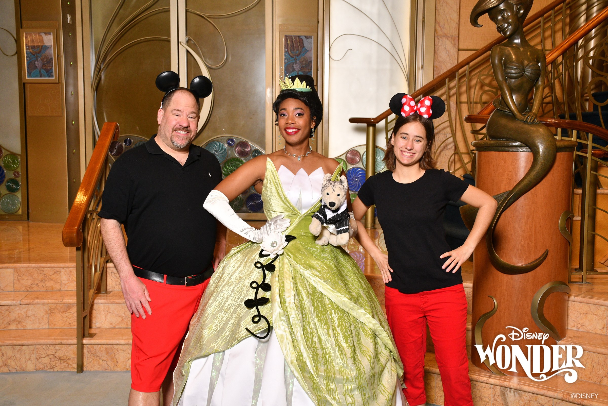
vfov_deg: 28.1
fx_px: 811
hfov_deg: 41.1
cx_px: 304
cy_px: 203
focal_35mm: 48
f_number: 5.6
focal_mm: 32
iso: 640
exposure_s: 1/125
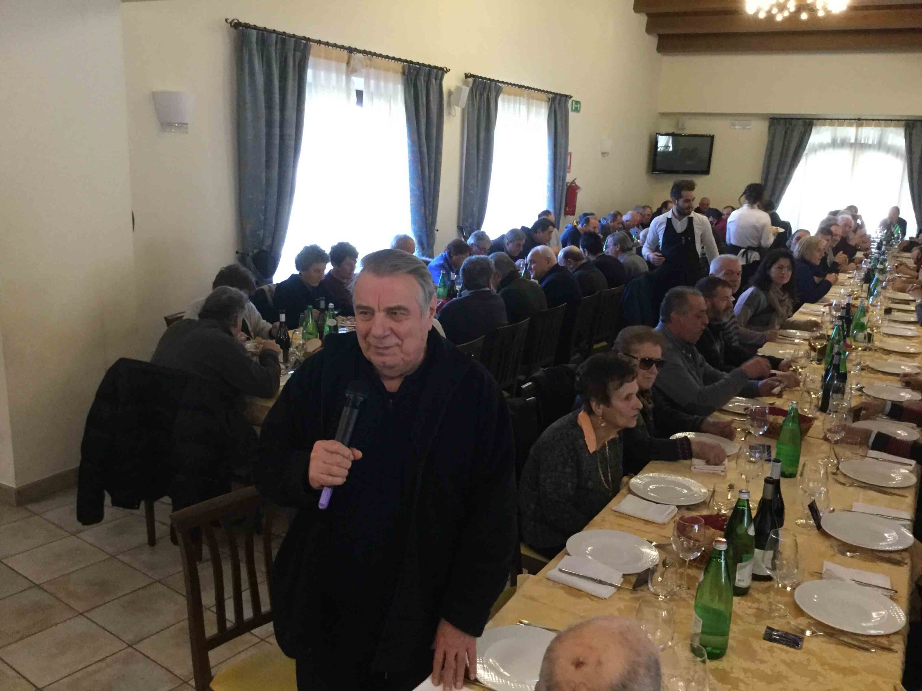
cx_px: 461
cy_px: 346
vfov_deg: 45.4
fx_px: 826
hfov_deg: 58.4
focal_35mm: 31
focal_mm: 3.3
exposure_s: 1/20
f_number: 2.4
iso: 200
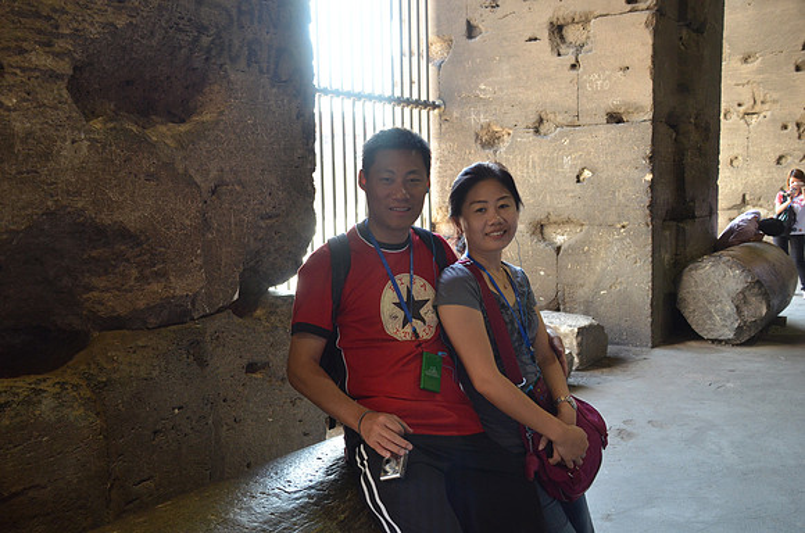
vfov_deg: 36.7
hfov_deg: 53.2
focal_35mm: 36
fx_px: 803
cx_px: 402
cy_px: 266
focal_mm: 24
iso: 1000
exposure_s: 1/80
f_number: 4.5
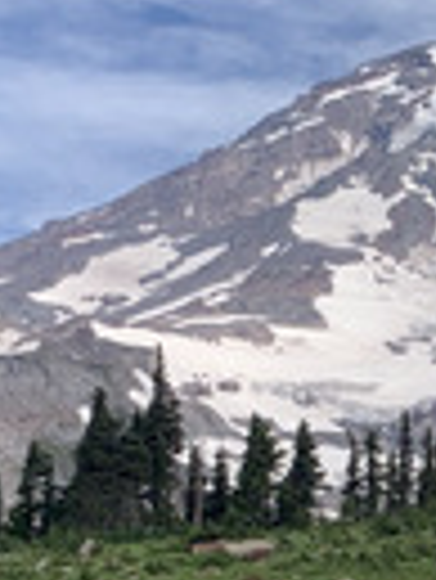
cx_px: 512
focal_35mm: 105
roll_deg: -0.4
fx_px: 1760
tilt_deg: +4.5
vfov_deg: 18.0
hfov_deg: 13.7
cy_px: 634
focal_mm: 4.25
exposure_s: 1/1812
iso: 25
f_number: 1.8
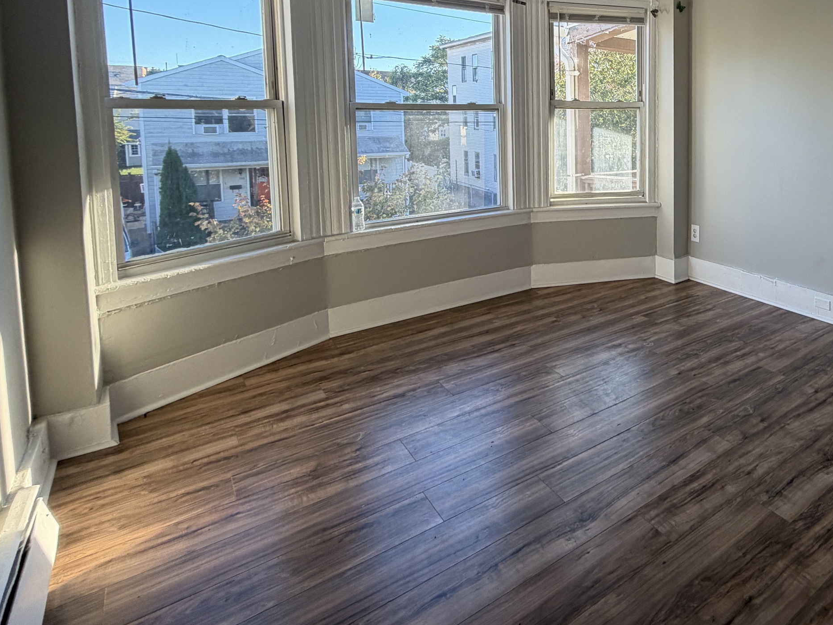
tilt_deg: -3.8
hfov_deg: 66.3
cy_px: 152
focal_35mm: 23
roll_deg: -0.1
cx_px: 681
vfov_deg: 55.8
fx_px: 553
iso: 100
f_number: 2.2
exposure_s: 1/120
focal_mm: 2.22
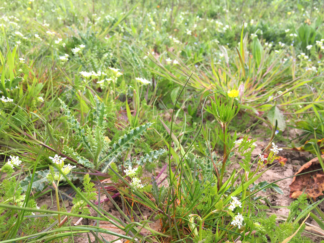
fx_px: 271
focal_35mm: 29
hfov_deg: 61.7
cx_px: 162
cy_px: 122
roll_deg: +1.3
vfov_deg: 48.2
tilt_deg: -25.0
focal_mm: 4.2
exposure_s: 1/172
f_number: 2.2
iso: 25
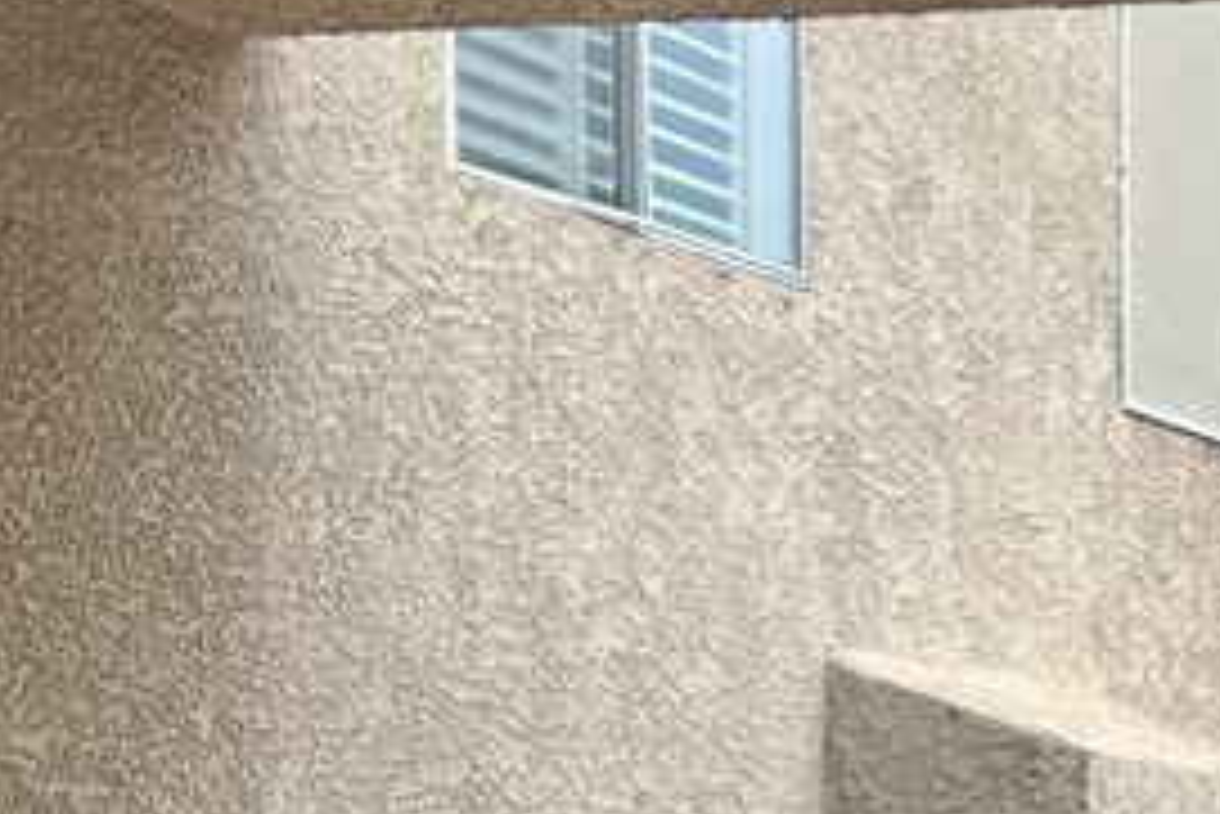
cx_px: -261
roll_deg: +1.5
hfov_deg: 18.9
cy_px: 1120
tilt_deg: -0.5
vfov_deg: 12.9
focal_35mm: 102
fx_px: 3458
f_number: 1.5
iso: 50
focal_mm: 5.7
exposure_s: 1/840
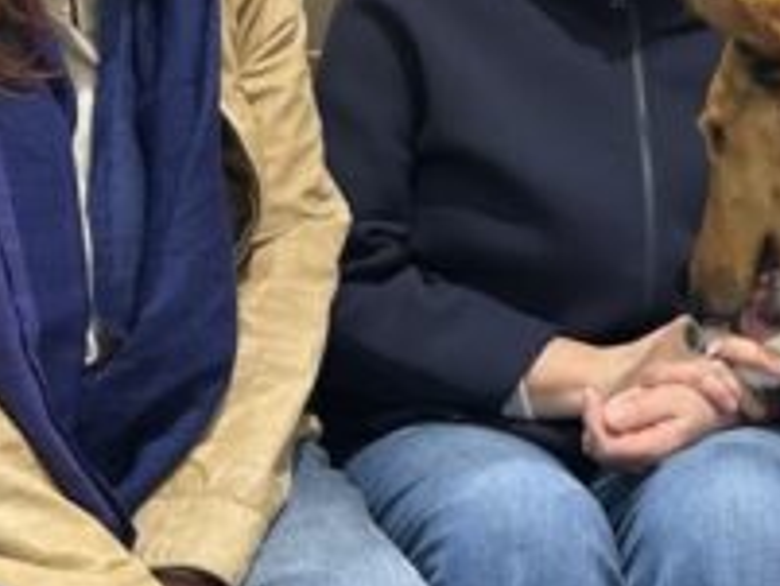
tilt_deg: -4.0
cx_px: 718
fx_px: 2029
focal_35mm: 90
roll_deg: -0.8
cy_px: 0
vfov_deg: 16.1
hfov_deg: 21.2
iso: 80
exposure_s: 1/50
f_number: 1.6
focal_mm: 5.1
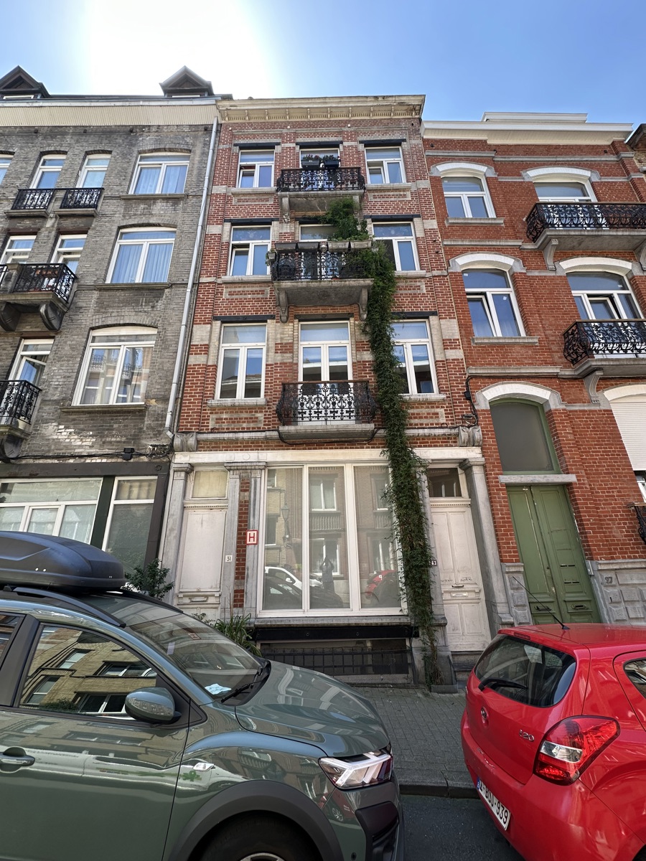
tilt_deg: +20.8
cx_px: 323
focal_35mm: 14
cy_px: 430
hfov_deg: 85.7
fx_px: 348
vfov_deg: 102.1
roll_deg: +1.6
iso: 40
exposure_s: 1/387
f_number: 2.2
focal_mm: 2.22
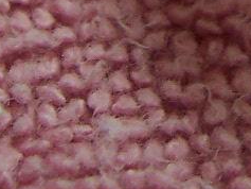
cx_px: 440
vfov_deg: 7.4
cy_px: -275
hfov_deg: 10.0
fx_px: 1357
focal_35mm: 187
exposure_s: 1/30
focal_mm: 5.6
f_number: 2.8
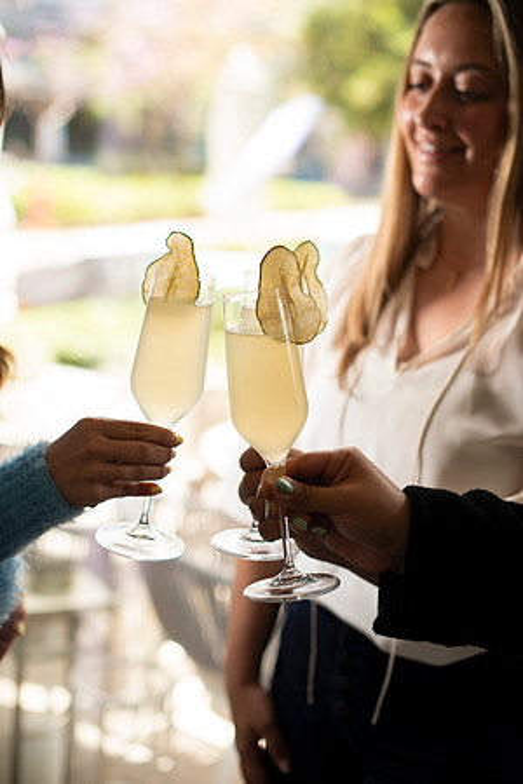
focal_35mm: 50
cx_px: 262
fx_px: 1089
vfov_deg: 39.6
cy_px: 392
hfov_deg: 27.0
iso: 200
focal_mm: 50
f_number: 2.2
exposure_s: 1/200
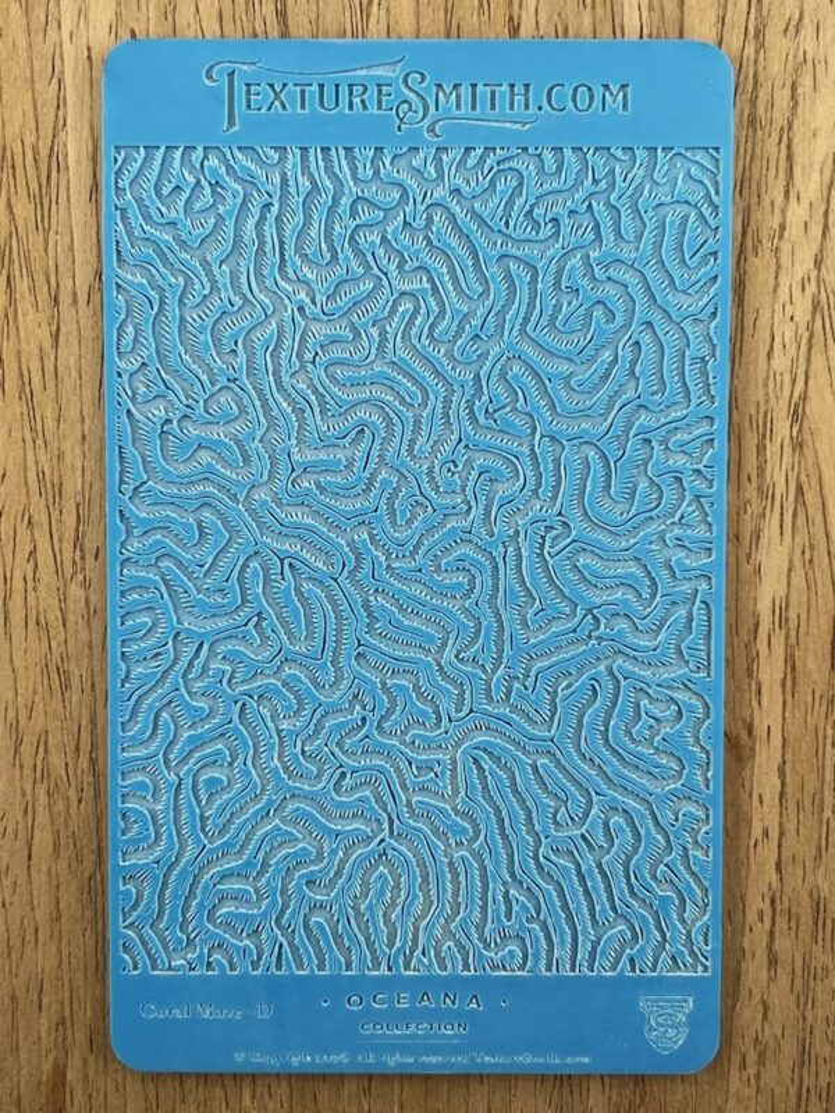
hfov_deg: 53.1
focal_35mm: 26
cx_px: 418
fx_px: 836
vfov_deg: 67.3
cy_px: 556
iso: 50
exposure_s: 1/1238
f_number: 1.5
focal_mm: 5.7
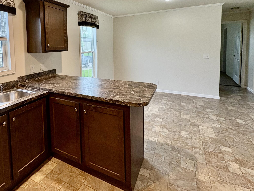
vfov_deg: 60.8
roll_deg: +1.6
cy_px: 54
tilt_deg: -2.9
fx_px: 154
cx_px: 95
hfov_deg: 77.5
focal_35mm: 21
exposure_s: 1/60
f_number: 2.2
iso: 250
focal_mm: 2.22
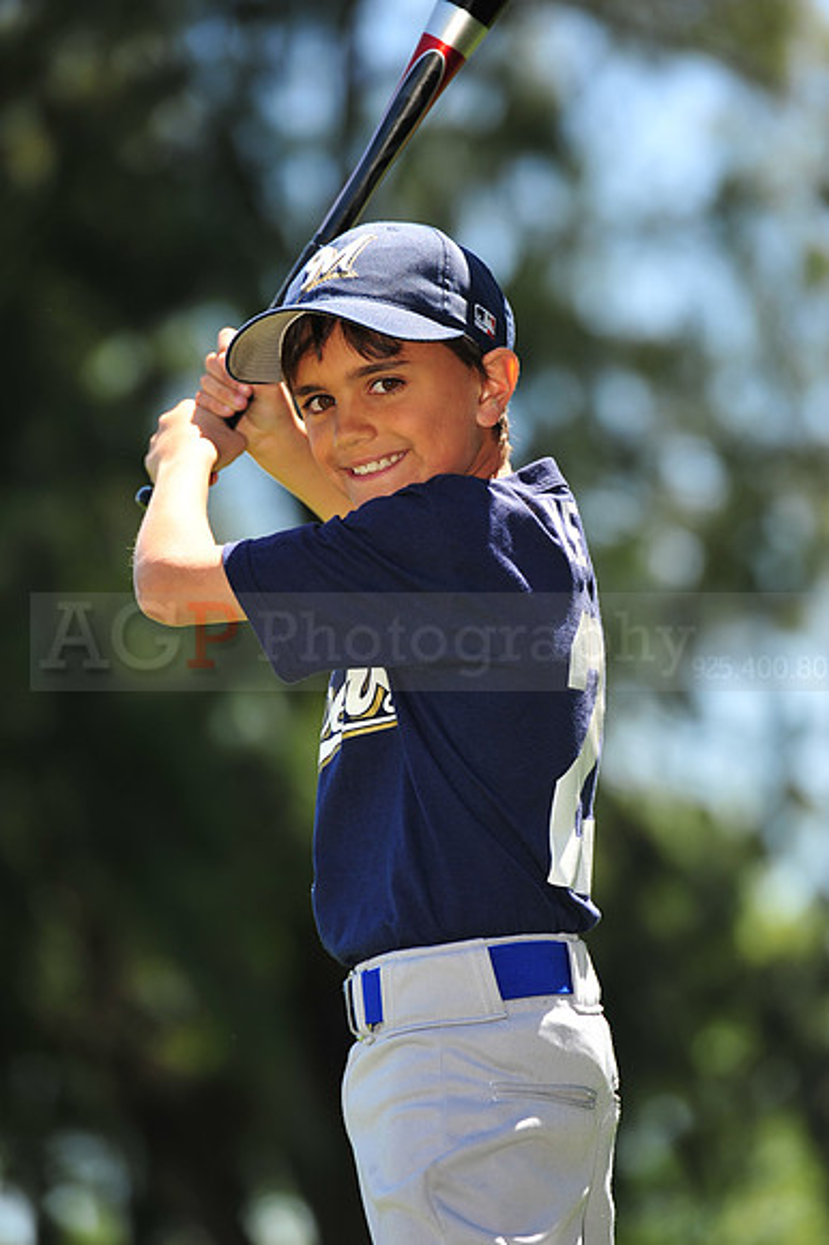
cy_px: 622
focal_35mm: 200
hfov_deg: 6.9
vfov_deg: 10.3
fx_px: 6916
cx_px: 414
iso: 200
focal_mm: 200
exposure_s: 1/640
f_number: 4
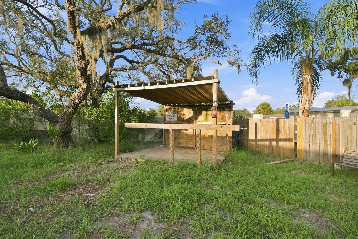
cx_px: 180
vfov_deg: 70.4
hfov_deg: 93.3
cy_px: 120
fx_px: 169
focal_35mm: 17
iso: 250
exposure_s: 1/50
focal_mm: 16
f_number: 9
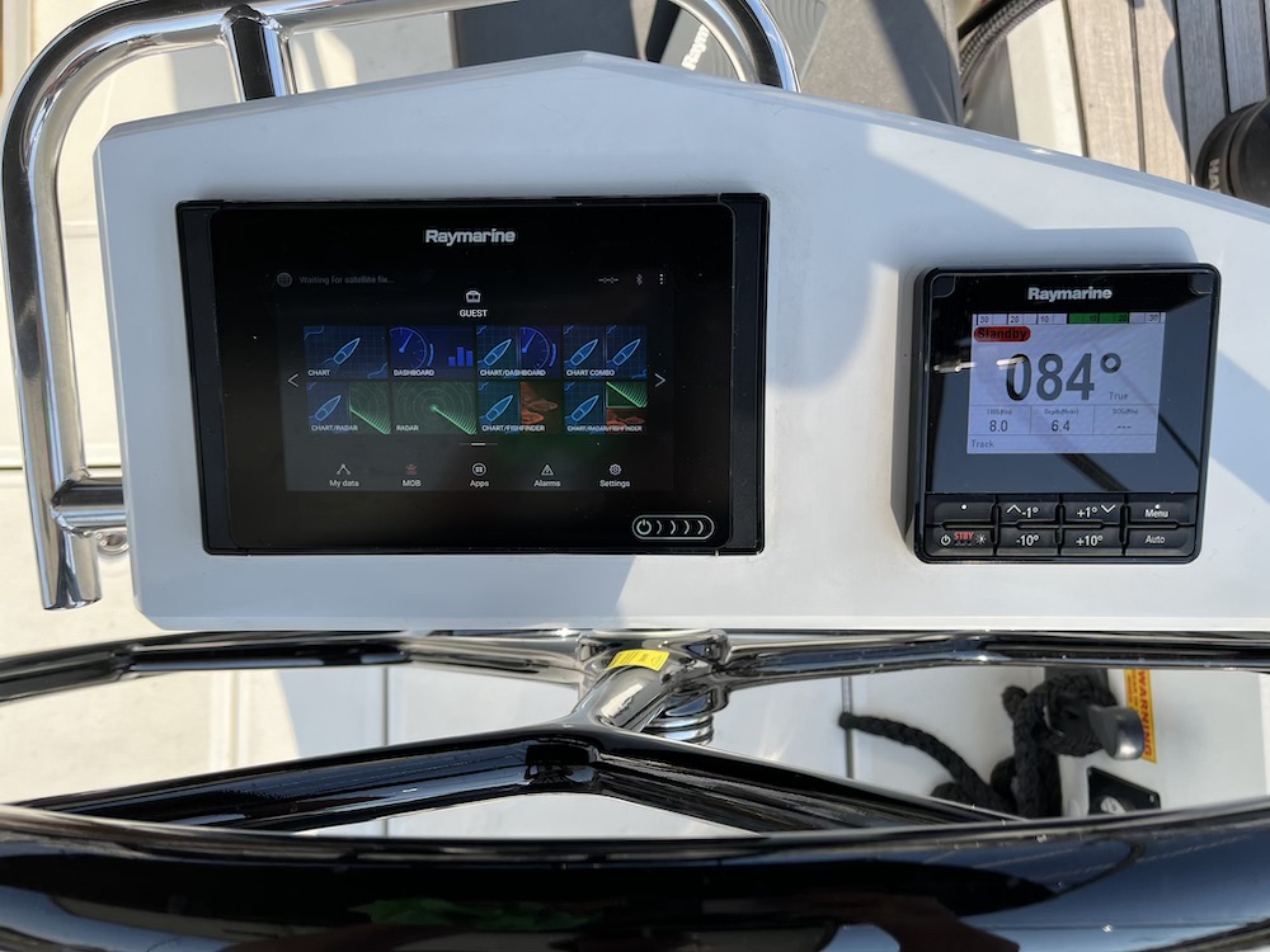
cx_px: 635
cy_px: 476
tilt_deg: -83.9
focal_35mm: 26
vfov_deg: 53.1
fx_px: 954
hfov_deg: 67.3
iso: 50
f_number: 1.6
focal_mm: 5.1
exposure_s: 1/1186
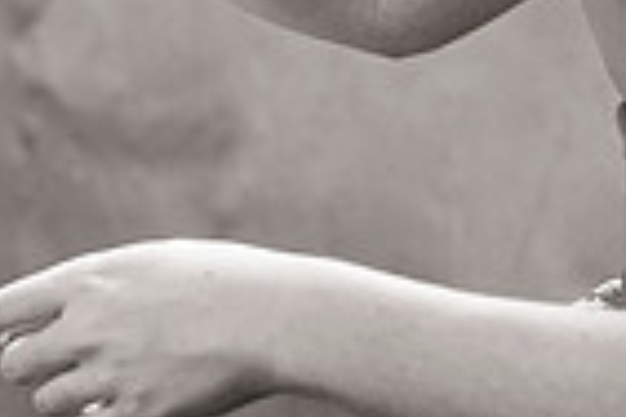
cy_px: -328
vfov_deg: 6.6
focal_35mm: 205
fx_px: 3564
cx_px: -244
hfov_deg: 9.8
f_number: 2.8
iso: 1000
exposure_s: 1/250
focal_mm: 50
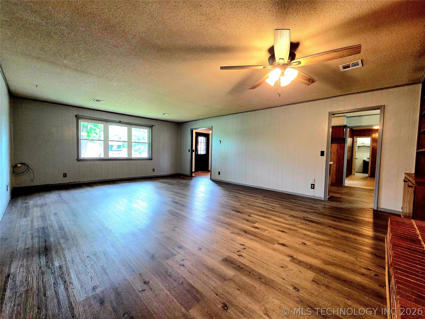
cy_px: 160
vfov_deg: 89.9
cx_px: 212
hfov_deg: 106.2
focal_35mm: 13
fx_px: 160
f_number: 2.2
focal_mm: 2.2
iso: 640
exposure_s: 1/60.2
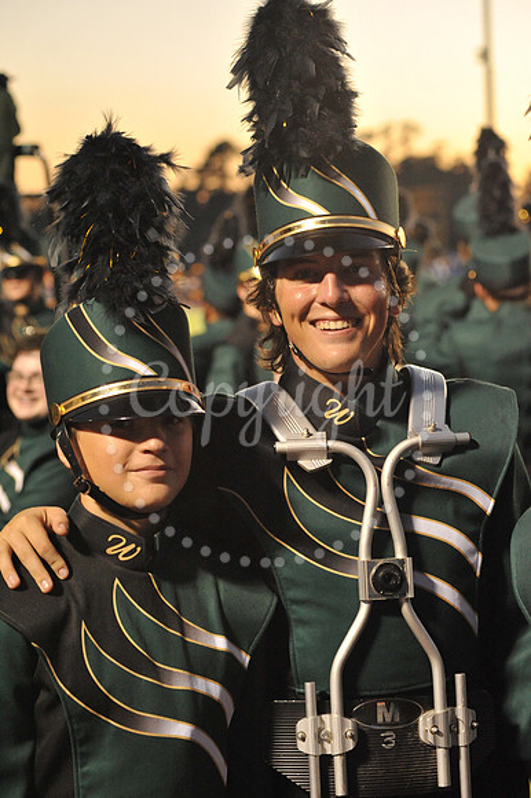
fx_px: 1772
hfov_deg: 17.0
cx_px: 266
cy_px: 399
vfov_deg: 25.4
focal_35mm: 80
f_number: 5.6
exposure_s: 1/125
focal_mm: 80
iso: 5000
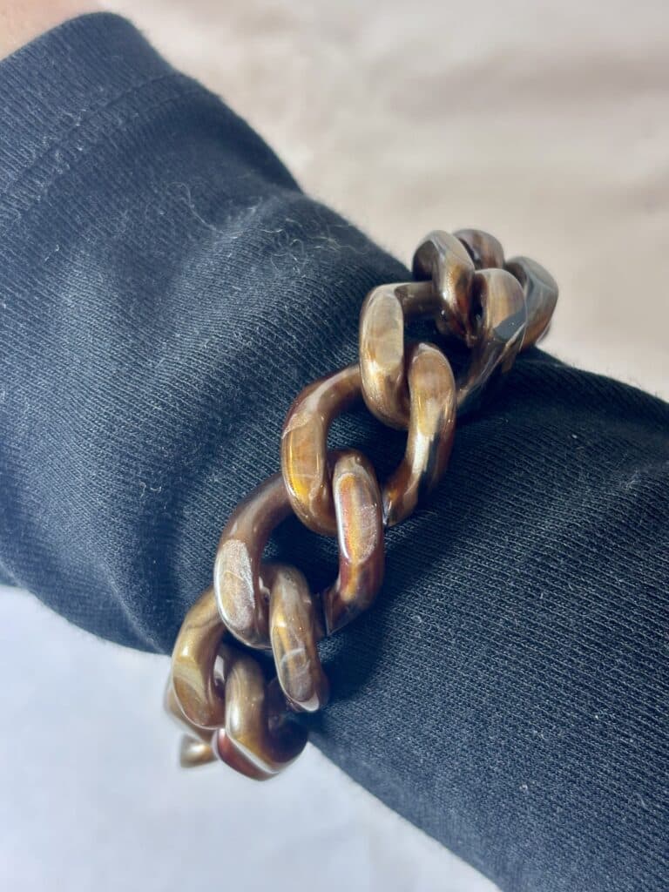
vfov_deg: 36.8
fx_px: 1340
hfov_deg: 28.0
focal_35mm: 52
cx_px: 334
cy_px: 446
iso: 64
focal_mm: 5.96
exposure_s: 1/50
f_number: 1.6
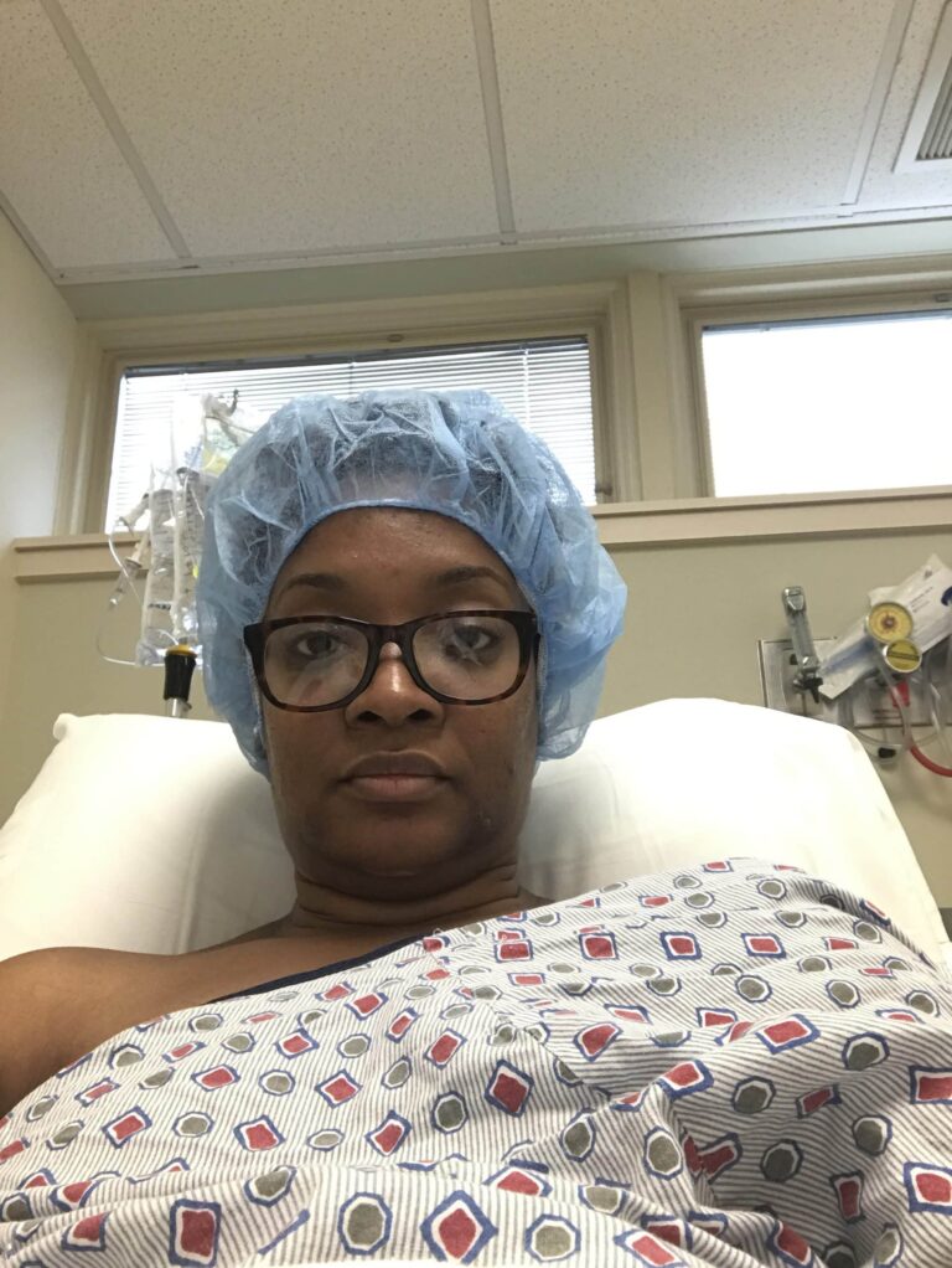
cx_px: 476
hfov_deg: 44.2
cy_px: 634
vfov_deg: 56.8
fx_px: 1172
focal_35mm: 32
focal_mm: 2.87
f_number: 2.2
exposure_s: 1/30
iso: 80
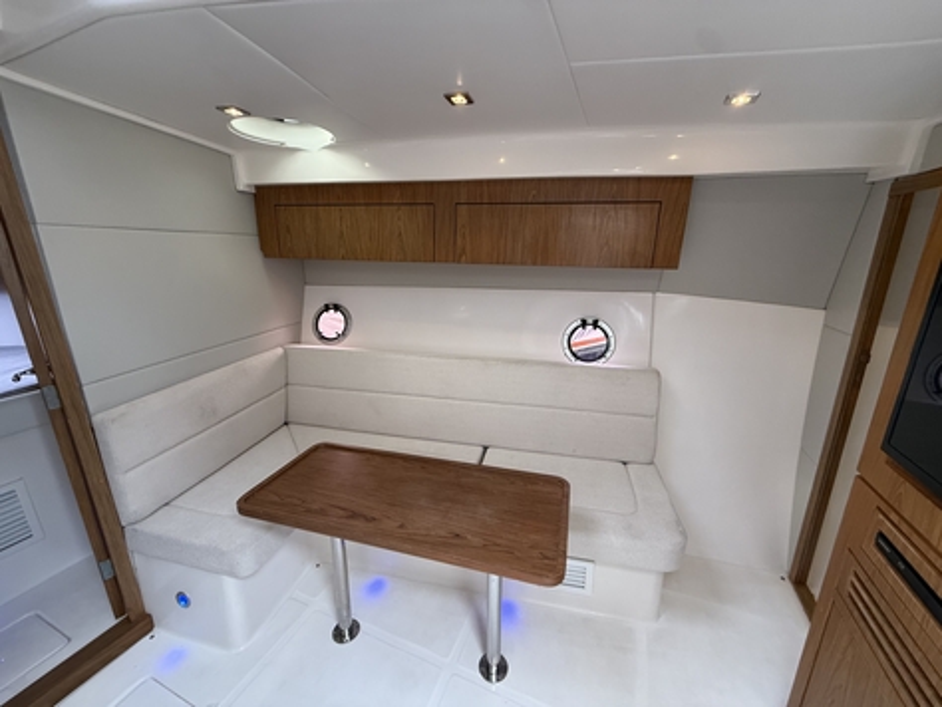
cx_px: 471
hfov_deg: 102.0
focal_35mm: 14
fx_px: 381
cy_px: 354
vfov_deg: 85.7
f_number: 2.2
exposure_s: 1/99
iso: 250
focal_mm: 2.22
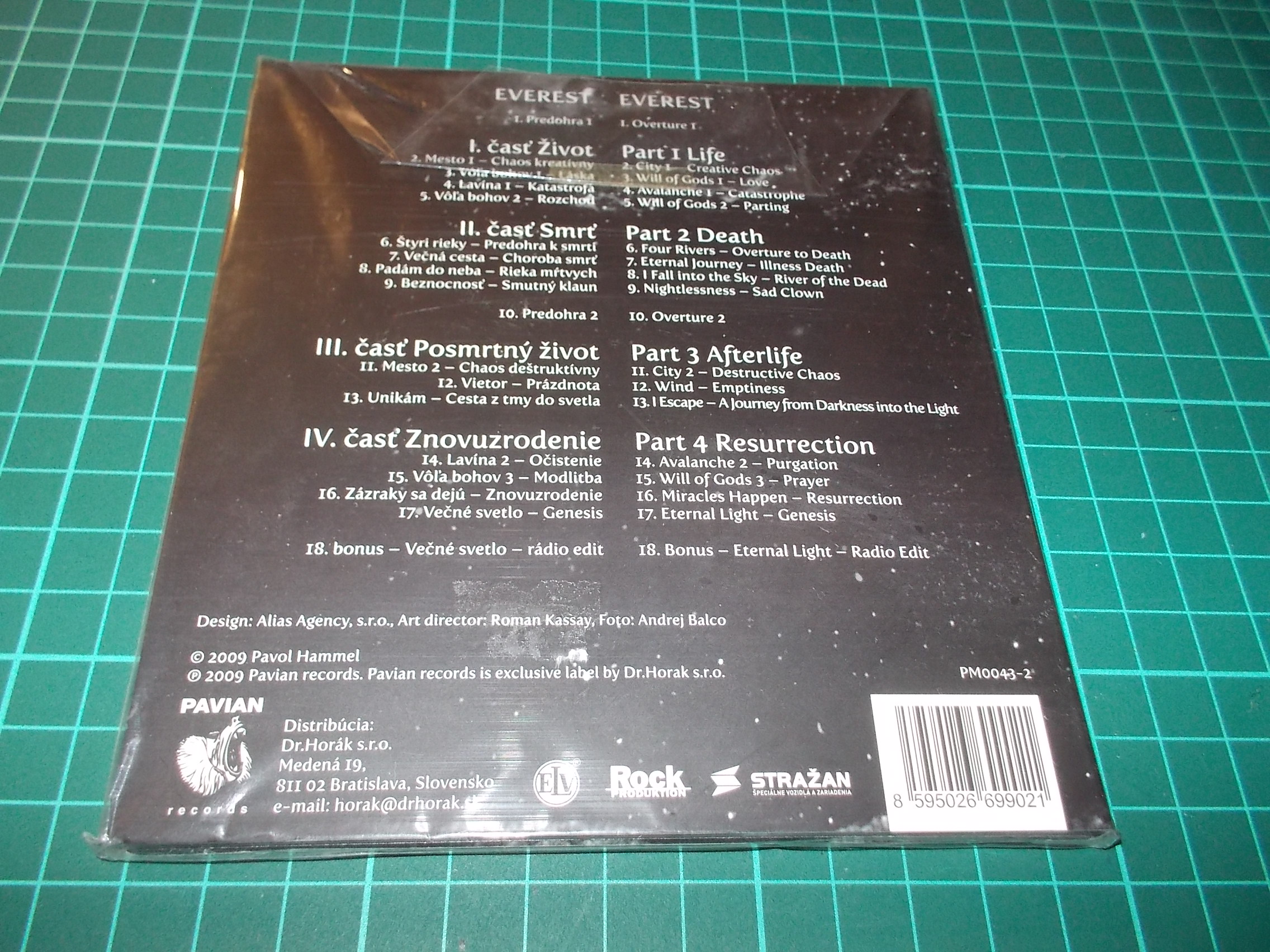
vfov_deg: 48.2
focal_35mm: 29
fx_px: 1064
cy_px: 476
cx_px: 635
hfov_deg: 61.7
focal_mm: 4.1
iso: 200
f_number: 3.3
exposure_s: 1/30
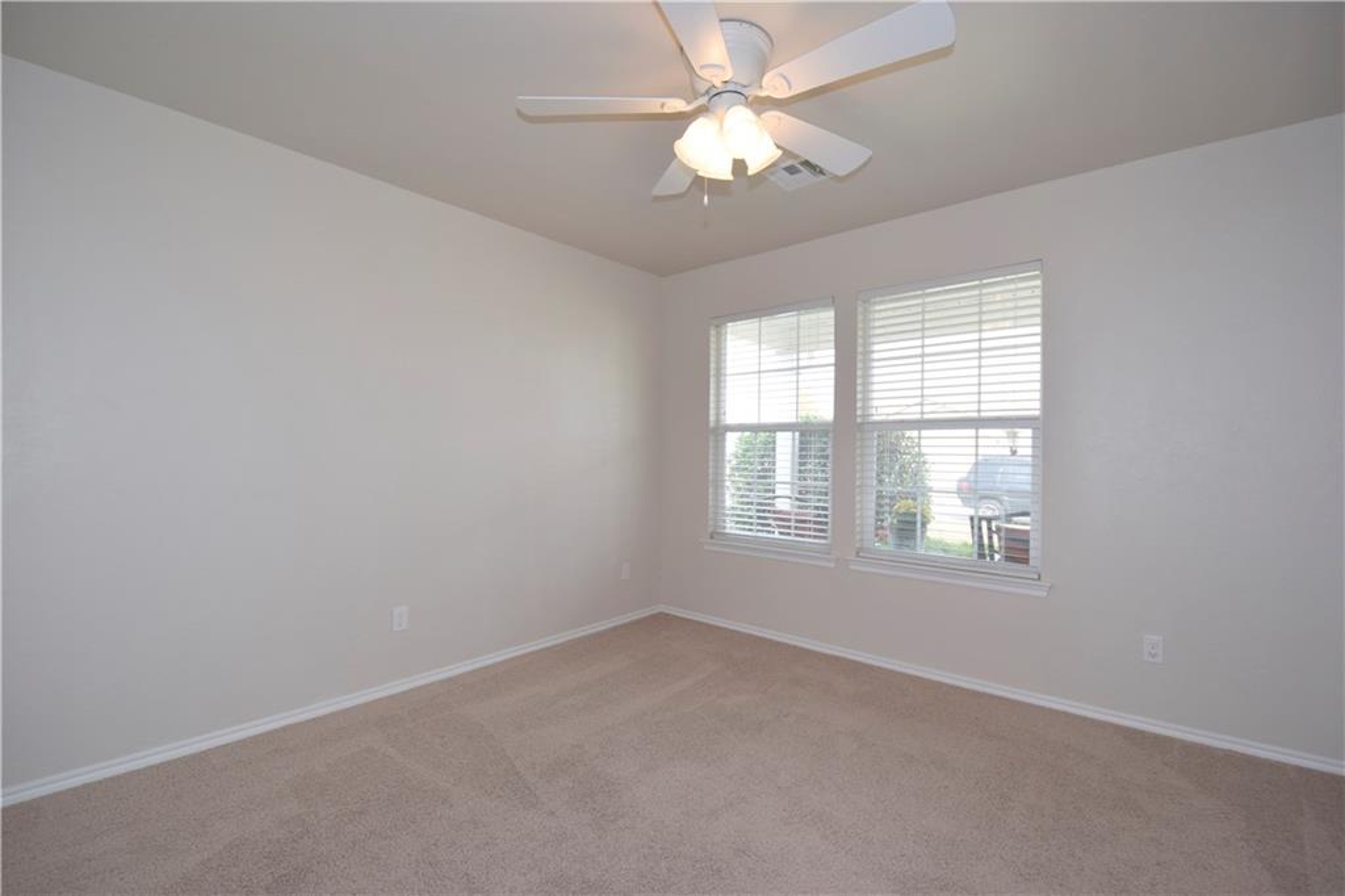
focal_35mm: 15
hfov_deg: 100.4
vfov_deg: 77.3
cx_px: 672
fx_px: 560
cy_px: 448
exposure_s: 1/125
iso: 400
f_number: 5.6
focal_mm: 10
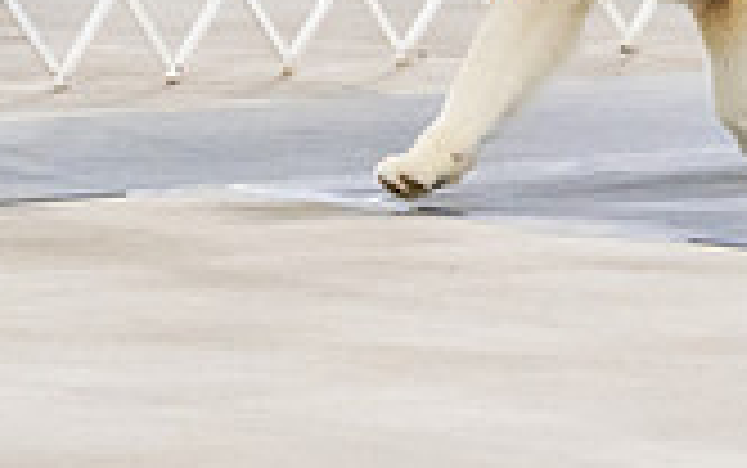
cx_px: 387
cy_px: -349
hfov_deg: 5.2
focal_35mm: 406
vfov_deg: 3.2
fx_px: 8271
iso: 6400
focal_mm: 114
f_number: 3.2
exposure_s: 1/320
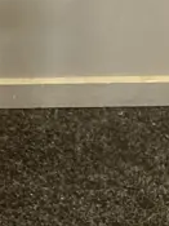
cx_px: -290
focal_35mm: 164
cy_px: -57
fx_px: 1069
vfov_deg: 11.8
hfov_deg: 8.1
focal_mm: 3.99
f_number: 1.8
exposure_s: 1/50
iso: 200
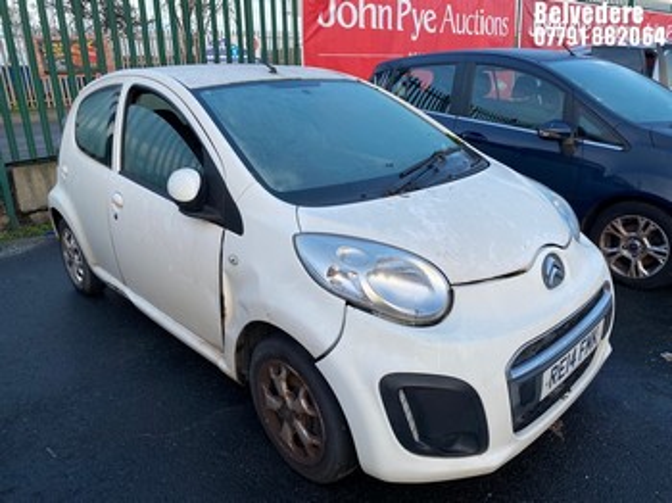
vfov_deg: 53.0
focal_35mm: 26
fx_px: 504
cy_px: 252
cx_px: 336
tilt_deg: -21.1
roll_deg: +2.0
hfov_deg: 67.3
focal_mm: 4.25
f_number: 1.8
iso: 32
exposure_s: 1/122
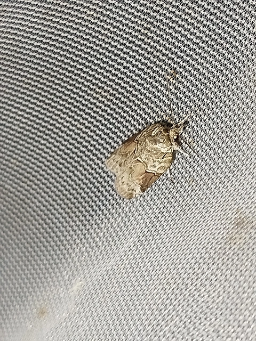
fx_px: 828
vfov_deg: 23.3
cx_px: 128
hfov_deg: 17.6
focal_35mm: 84
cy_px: 170
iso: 200
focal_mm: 5.31
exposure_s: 1/50
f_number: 1.7
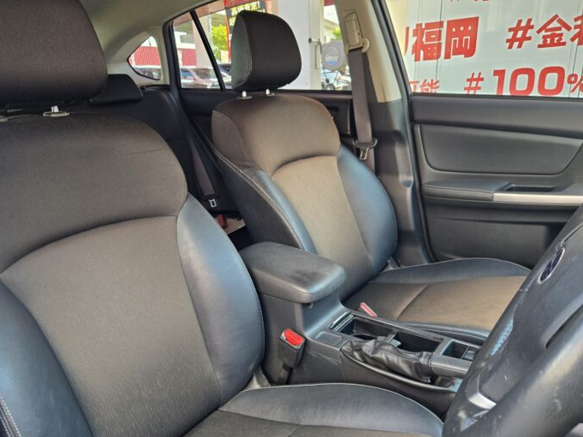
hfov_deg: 65.3
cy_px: 252
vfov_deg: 51.2
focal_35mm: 27
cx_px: 277
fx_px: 455
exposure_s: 1/180
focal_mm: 5.4
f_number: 1.8
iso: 160
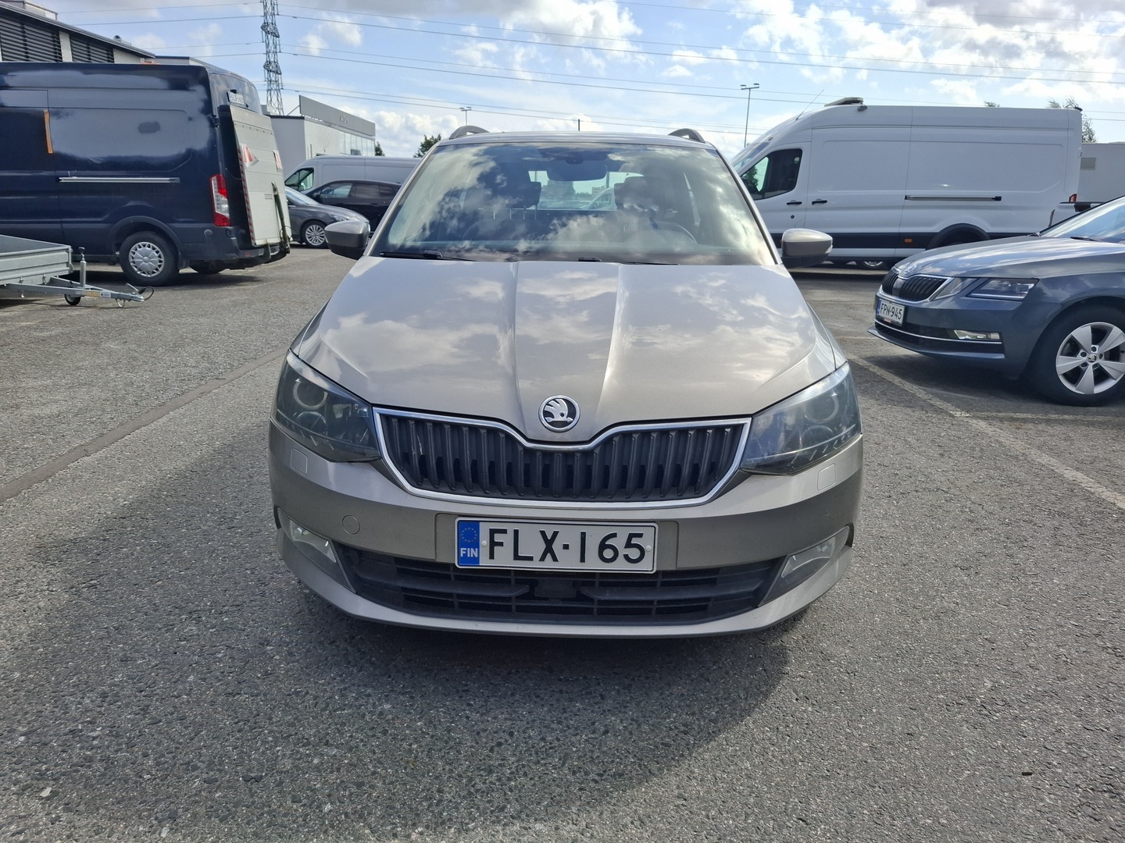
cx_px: 562
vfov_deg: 58.9
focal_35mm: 23
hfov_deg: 73.9
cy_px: 422
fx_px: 747
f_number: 1.8
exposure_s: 1/2119
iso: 50
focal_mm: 5.54
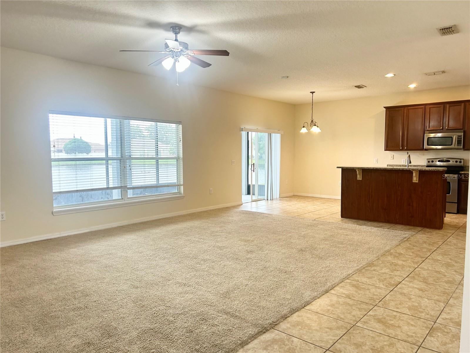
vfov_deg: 53.1
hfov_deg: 67.3
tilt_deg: -2.1
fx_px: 353
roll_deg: +1.4
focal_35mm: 26
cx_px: 235
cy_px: 176
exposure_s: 1/120
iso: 100
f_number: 1.5
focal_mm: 5.7
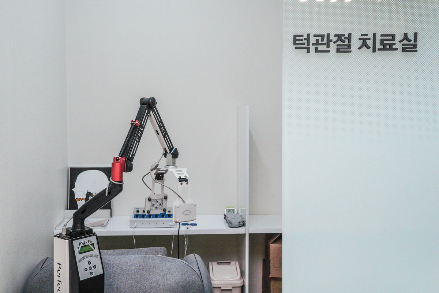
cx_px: 220
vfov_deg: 37.9
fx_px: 427
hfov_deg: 54.4
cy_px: 146
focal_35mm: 35
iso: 800
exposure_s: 1/125
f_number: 10
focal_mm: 35
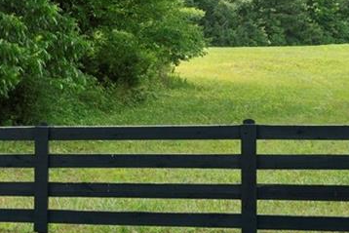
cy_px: -46
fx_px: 970
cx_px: 16
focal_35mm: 100
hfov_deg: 19.9
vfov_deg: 13.3
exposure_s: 1/60
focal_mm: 35
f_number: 8
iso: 100
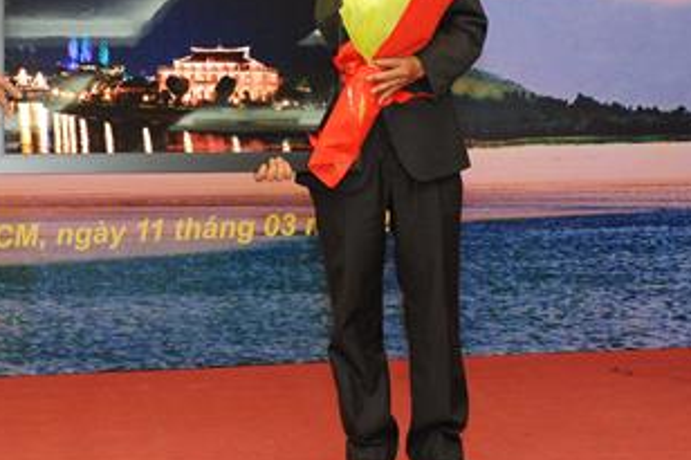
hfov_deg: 22.2
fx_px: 1746
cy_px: 8
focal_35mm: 91
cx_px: 166
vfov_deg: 14.8
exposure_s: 1/125
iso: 2000
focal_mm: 35
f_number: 5.6
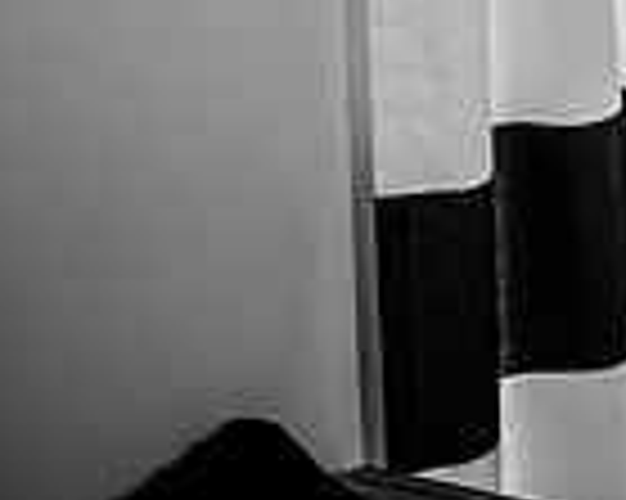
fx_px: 1740
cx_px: 973
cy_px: -363
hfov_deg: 17.9
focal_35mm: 94
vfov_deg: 14.6
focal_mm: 24
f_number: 2.2
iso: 500
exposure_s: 1/160
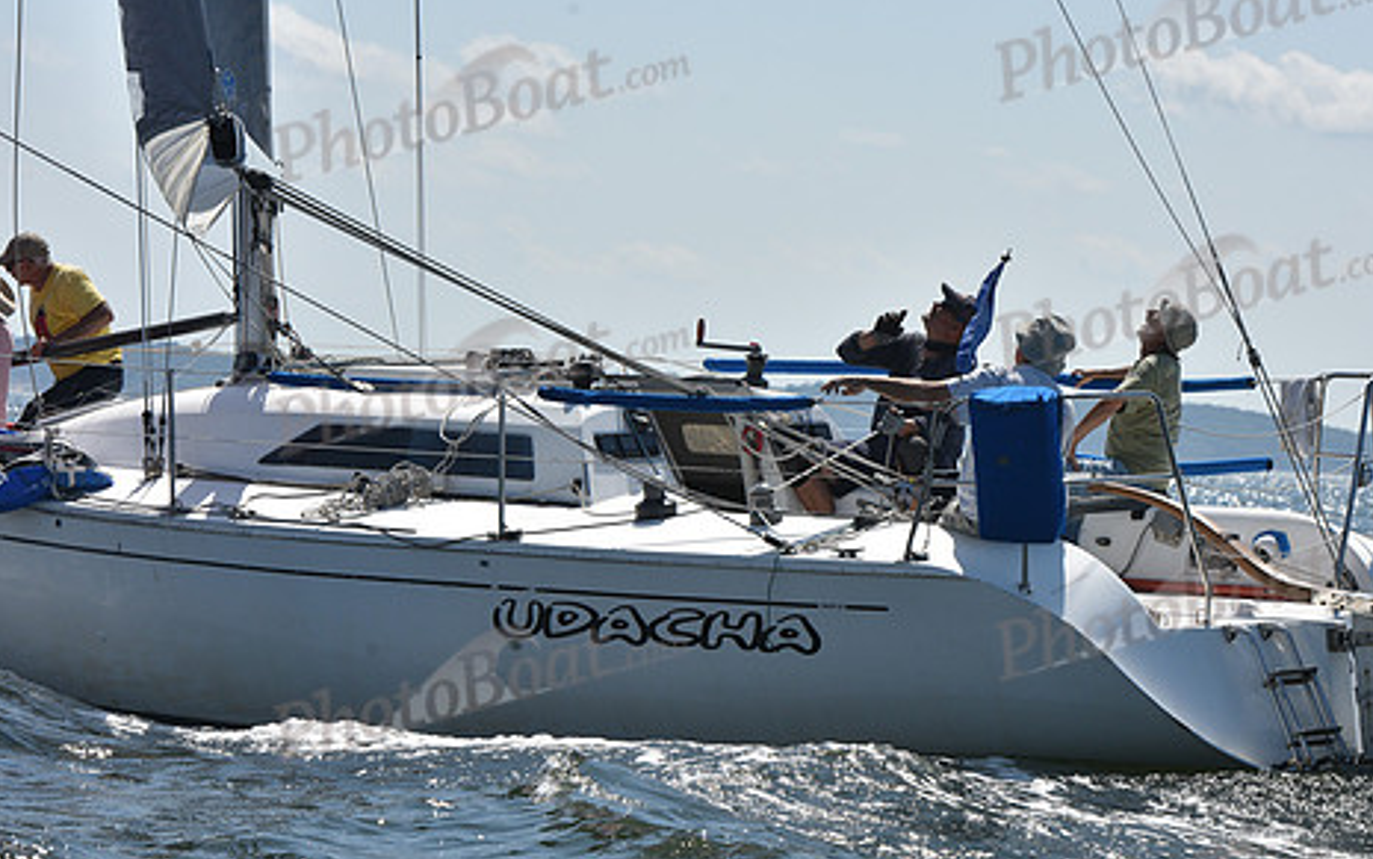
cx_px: 844
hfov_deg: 13.5
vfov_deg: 8.5
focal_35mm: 155
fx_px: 5802
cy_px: 491
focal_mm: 122
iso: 320
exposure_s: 1/1250
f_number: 10
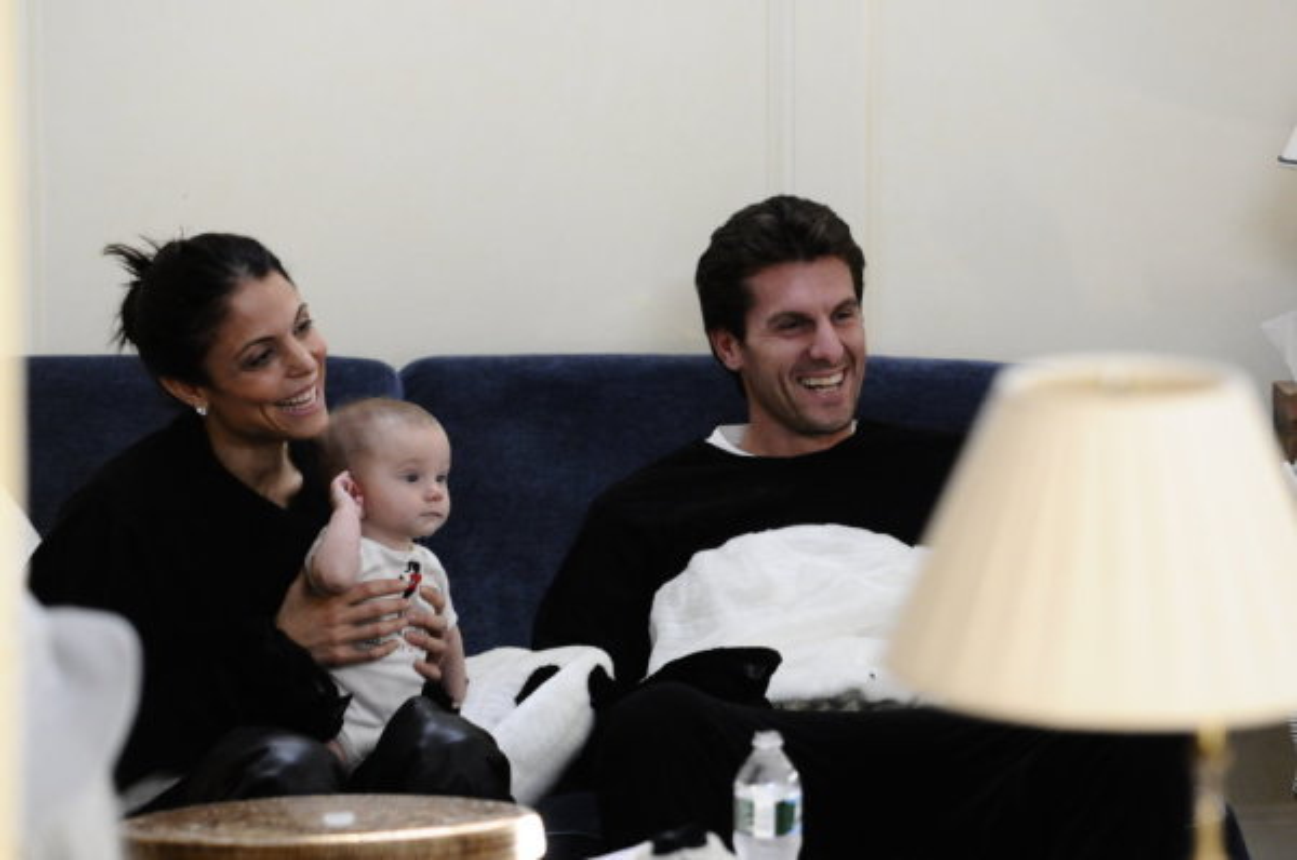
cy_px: 430
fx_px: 7014
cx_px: 648
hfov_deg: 10.6
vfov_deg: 7.0
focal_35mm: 195
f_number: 2.8
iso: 2200
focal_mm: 130
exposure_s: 1/125
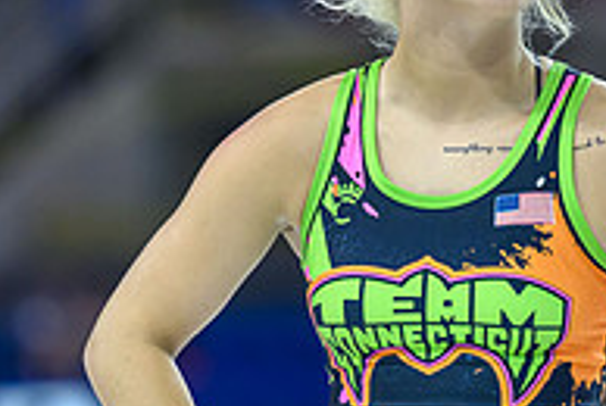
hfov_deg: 3.4
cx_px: 436
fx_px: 10267
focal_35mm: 609
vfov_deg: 2.3
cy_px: 244
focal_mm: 185
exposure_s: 1/800
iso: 3200
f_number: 2.8
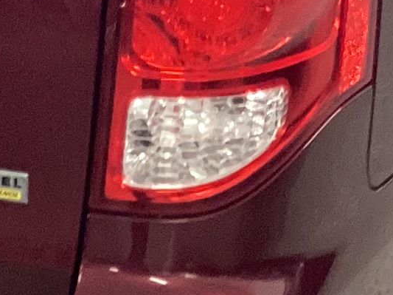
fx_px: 2156
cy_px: -253
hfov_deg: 10.1
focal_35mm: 190
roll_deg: -0.6
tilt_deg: -16.6
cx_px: -170
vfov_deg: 7.6
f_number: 2.4
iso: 320
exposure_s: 1/50
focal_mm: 3.3
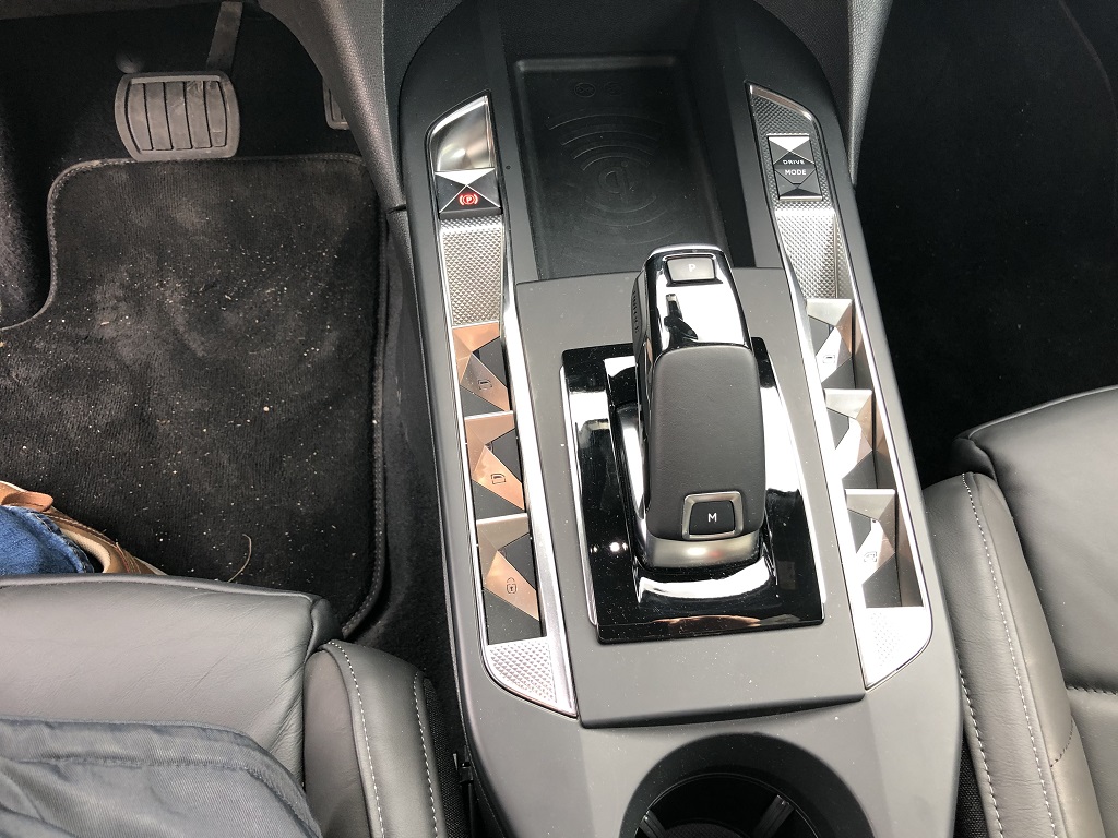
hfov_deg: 63.4
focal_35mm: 28
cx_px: 559
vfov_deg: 49.7
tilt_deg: -56.7
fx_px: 904
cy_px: 419
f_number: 1.8
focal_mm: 3.99
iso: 25
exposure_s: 1/30
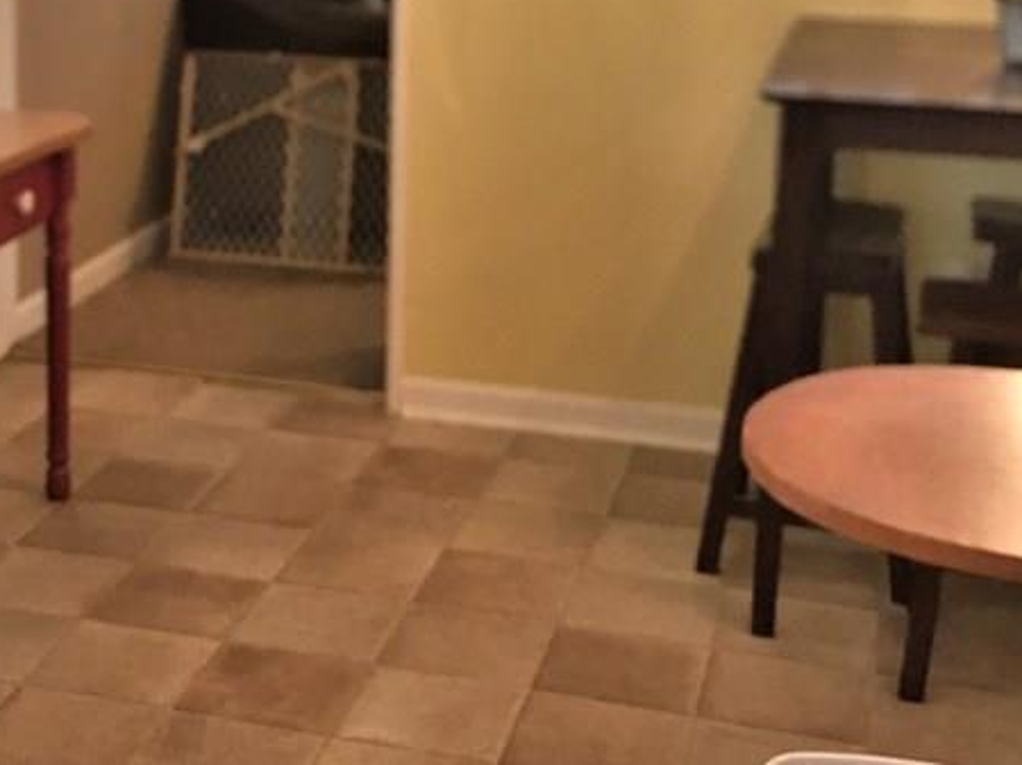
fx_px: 1948
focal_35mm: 66
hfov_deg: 28.9
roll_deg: +0.1
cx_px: 243
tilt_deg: -10.2
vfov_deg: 21.7
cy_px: 75
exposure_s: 1/30
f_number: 2.2
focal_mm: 4.15
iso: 100
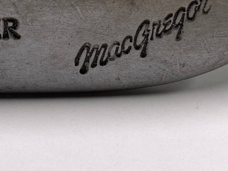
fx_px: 626
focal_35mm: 95
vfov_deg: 15.5
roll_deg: -2.4
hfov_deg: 20.5
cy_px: 36
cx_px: 52
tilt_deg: -32.8
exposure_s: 1/194
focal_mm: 4.25
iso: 25
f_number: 1.8
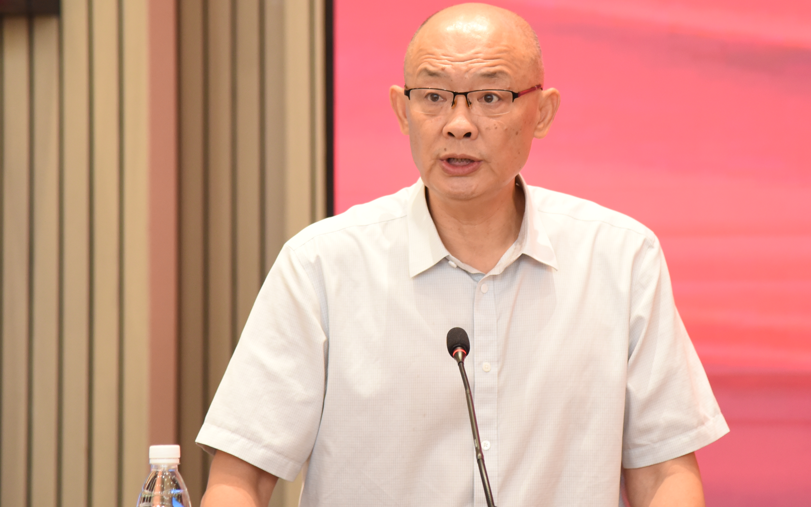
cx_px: 475
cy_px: 158
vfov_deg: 6.6
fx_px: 4376
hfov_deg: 10.6
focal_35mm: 198
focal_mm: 120
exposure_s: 1/125
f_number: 4
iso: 2000
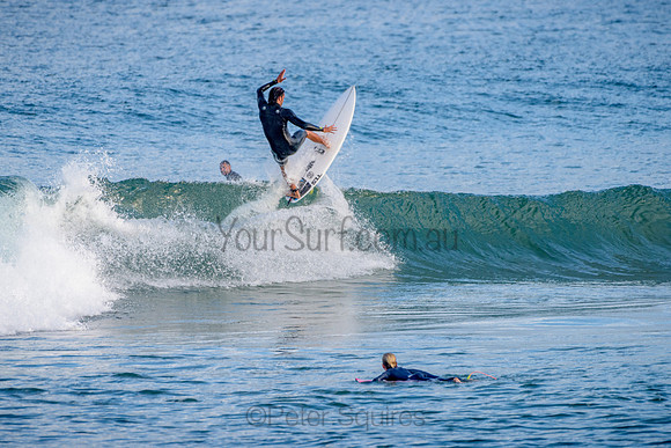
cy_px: 224
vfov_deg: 2.2
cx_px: 336
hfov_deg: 3.4
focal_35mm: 612
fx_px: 11410
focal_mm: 500
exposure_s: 1/1250
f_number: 5.6
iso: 280
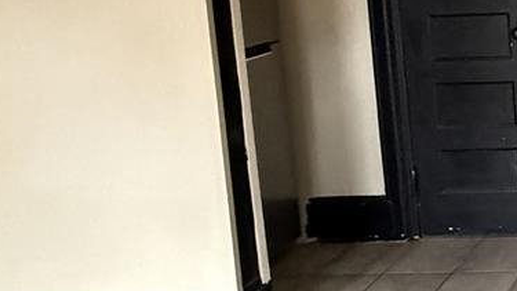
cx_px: 762
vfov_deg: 21.9
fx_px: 713
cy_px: -28
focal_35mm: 52
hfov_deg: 27.9
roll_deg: +2.2
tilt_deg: -5.4
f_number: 2.2
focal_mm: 2.22
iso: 1000
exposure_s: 1/60
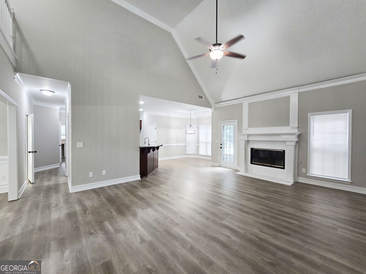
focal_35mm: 13
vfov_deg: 89.9
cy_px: 137
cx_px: 183
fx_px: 137
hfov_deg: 106.2
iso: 250
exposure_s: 1/60
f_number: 2.2
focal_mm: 2.2
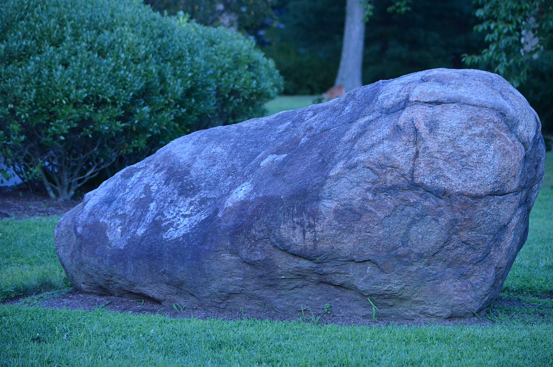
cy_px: 184
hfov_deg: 13.4
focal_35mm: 153
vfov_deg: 8.9
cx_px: 276
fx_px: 2346
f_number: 4.8
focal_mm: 102
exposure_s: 1/25
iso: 3200
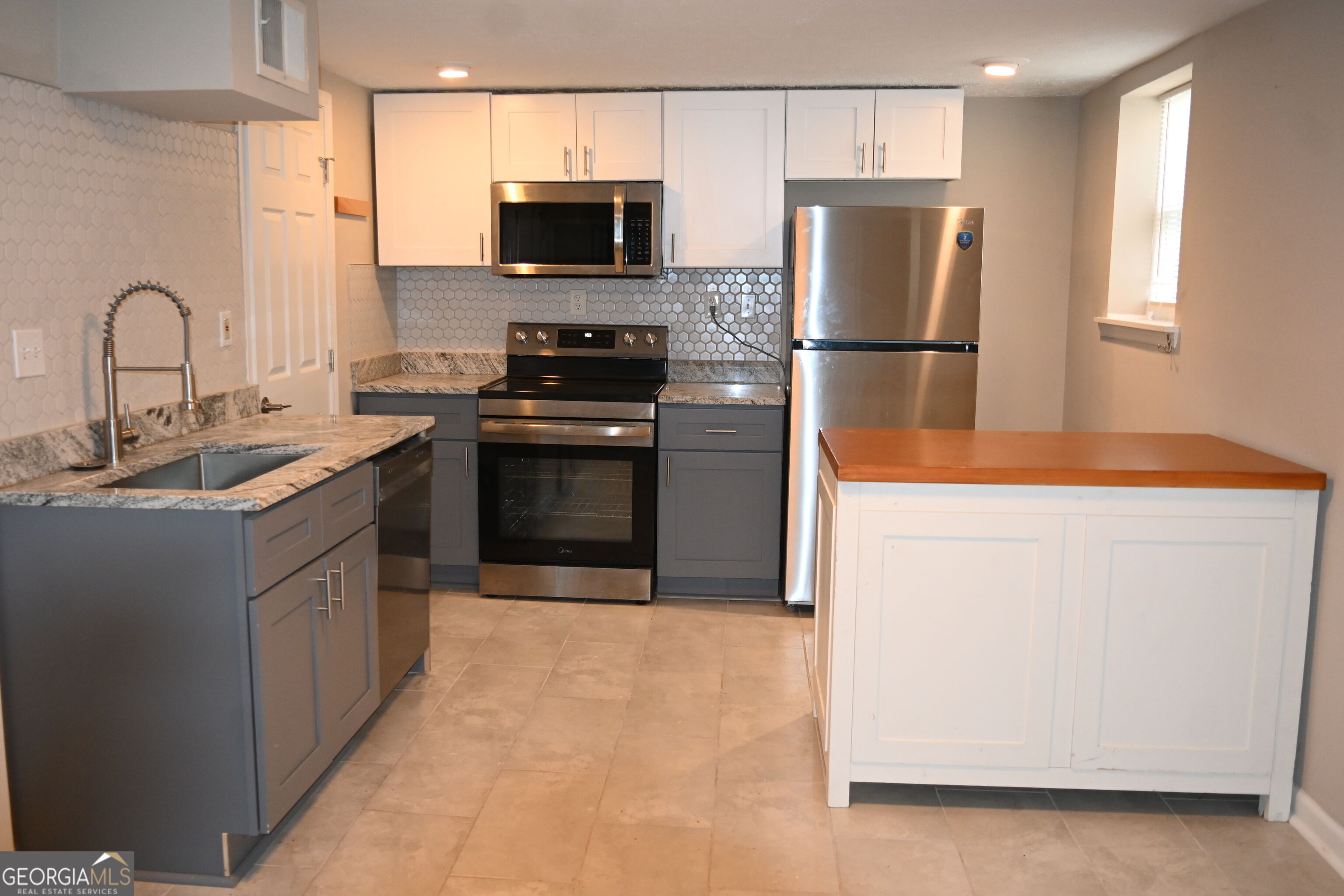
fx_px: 1176
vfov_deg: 41.7
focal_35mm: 32
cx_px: 672
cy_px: 448
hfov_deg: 59.5
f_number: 3.8
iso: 1400
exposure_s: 1/60
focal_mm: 21
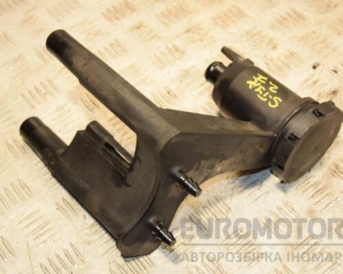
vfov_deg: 22.5
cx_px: 168
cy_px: 137
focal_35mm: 68
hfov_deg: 27.9
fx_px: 690
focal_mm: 40
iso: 800
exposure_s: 1/200
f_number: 5.6
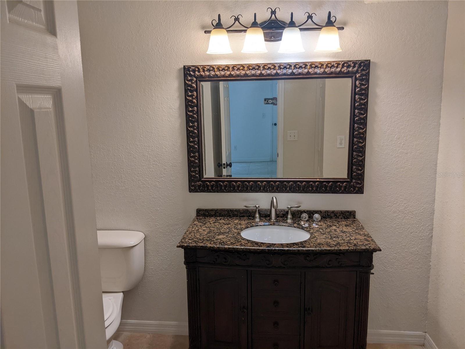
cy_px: 174
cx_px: 232
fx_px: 363
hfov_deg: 65.3
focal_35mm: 27
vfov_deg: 51.4
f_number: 1.8
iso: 69
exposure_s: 1/120
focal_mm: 4.44
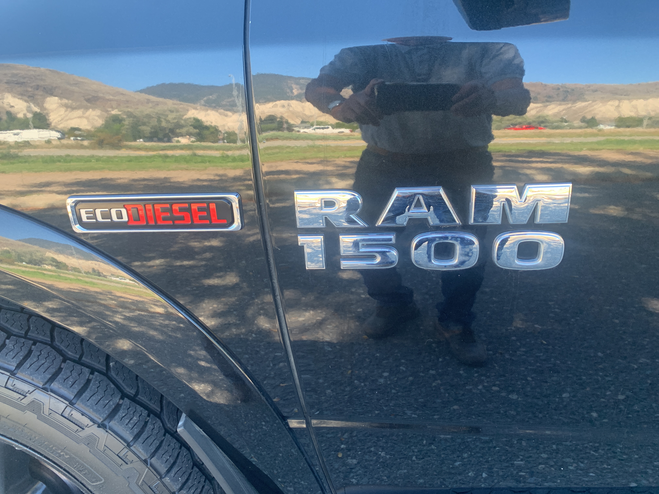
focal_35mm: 26
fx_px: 495
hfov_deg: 67.3
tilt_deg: -24.0
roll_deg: +2.8
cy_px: 247
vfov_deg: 53.1
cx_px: 330
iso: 64
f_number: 1.8
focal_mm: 4.25
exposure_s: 1/121
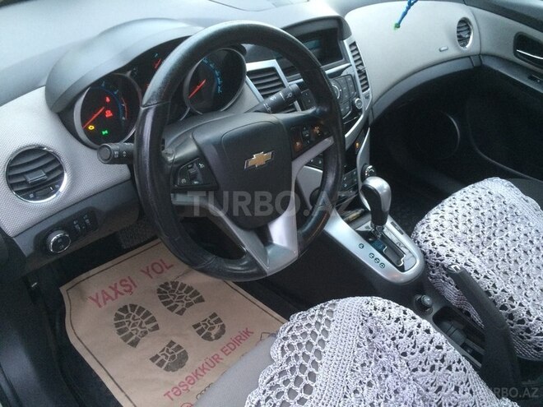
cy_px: 204
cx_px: 272
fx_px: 455
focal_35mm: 29
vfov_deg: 48.2
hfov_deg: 61.7
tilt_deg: -39.7
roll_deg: -5.1
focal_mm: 4.15
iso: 250
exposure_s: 1/33
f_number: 2.2
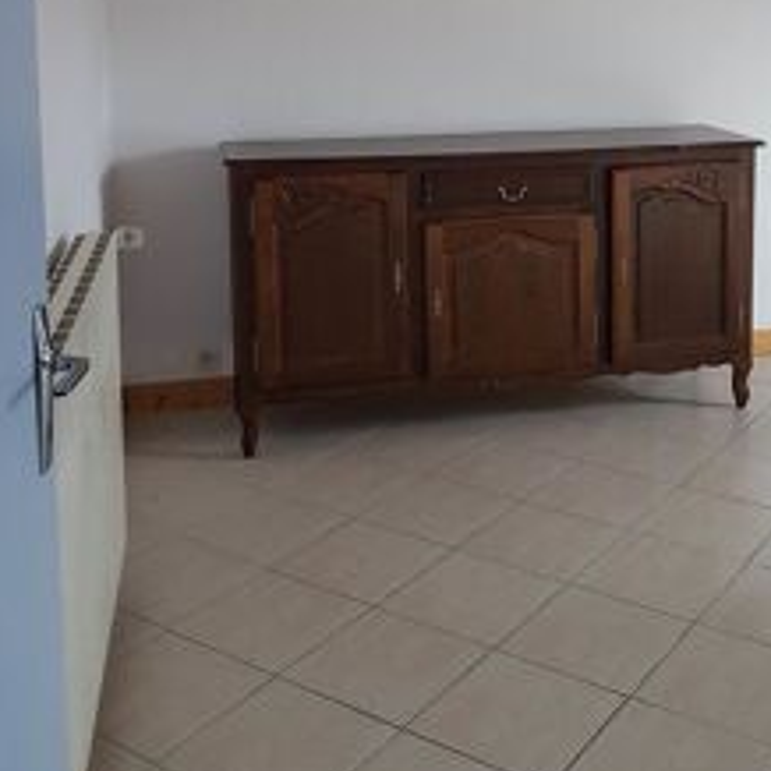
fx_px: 1134
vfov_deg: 35.8
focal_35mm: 45
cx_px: 527
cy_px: 108
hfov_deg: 37.1
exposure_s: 1/18
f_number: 1.7
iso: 200
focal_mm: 4.2
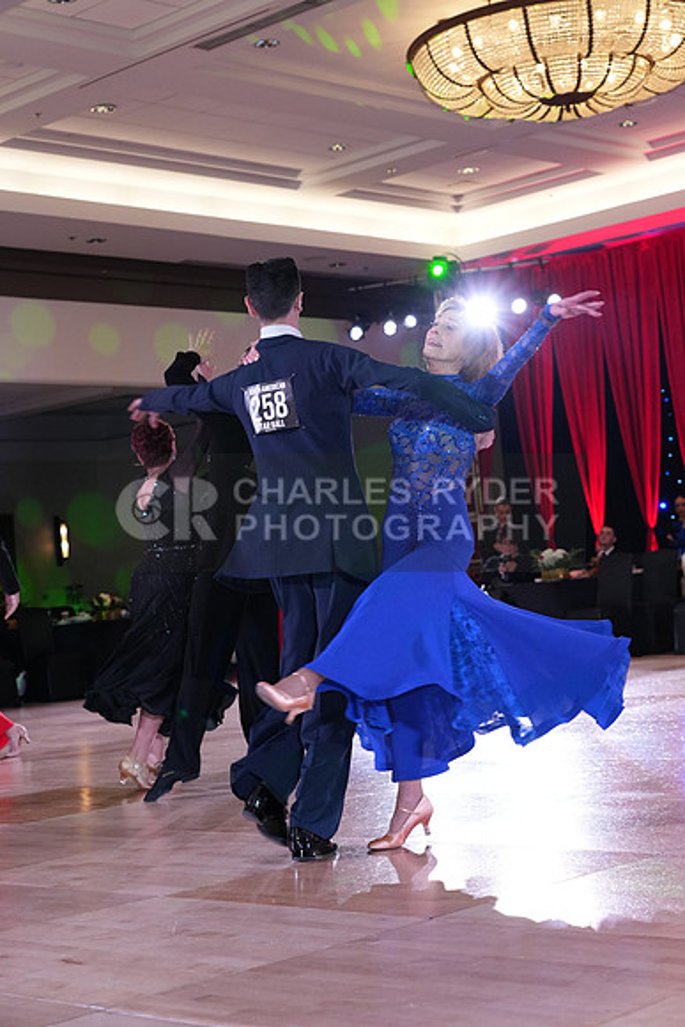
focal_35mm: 60
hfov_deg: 22.6
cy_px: 514
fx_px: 1711
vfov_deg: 33.4
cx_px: 342
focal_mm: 60
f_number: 5
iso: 2500
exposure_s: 1/250
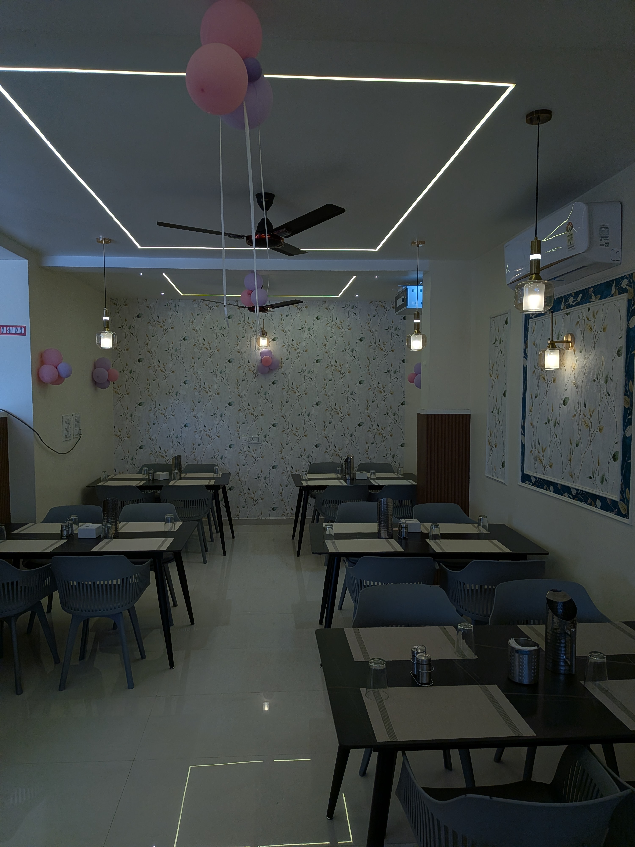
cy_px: 424
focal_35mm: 24
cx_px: 318
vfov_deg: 71.6
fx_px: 587
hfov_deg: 56.8
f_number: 1.7
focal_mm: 4.53
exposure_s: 1/173
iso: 28
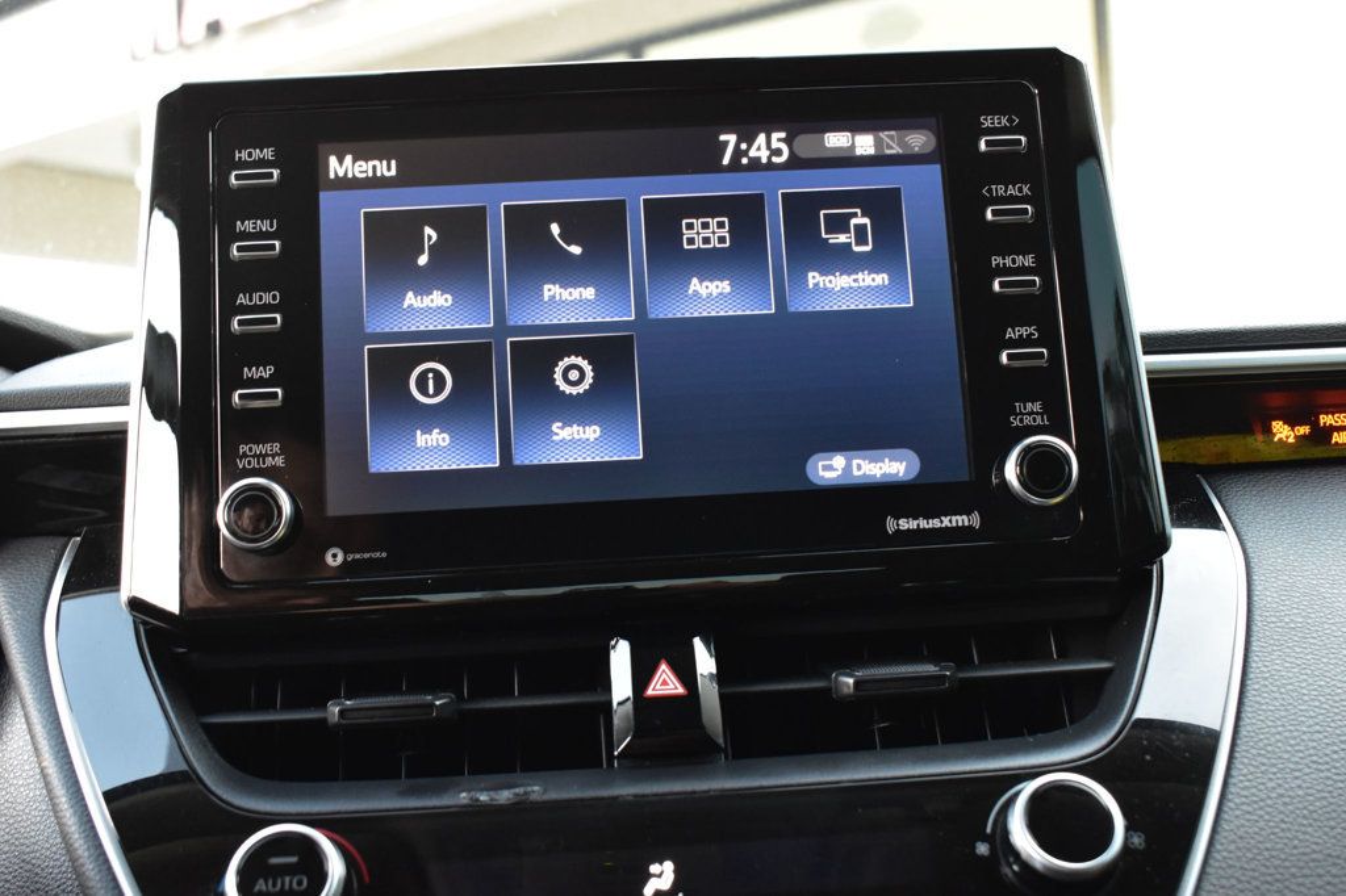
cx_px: 673
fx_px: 1514
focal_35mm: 40
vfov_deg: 33.0
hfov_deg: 47.9
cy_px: 448
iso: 1600
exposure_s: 1/15
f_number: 6.3
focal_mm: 27
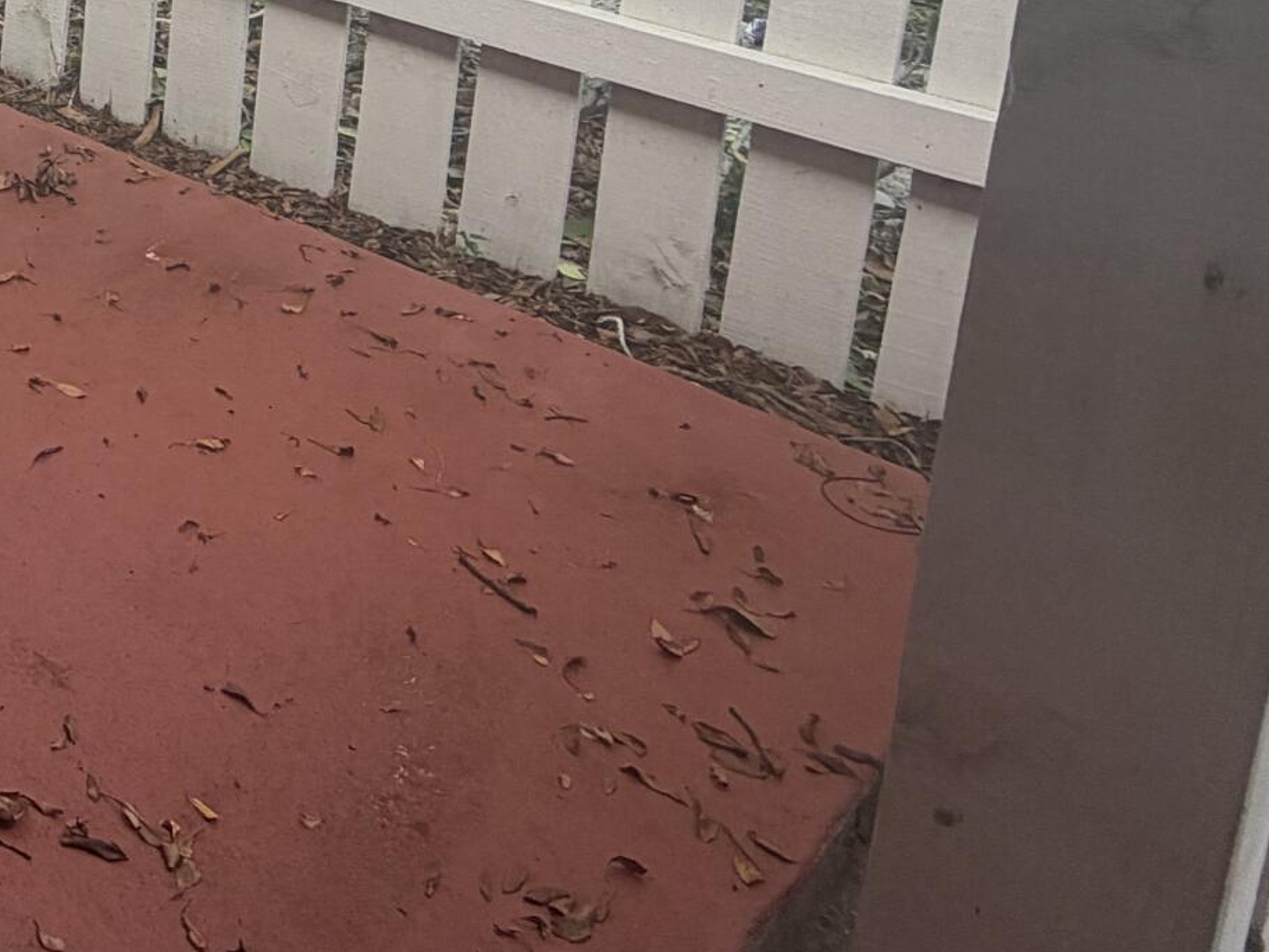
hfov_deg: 30.0
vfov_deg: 26.8
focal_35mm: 46
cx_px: -493
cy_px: -271
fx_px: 1687
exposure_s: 1/212
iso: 40
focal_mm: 2.22
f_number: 2.2
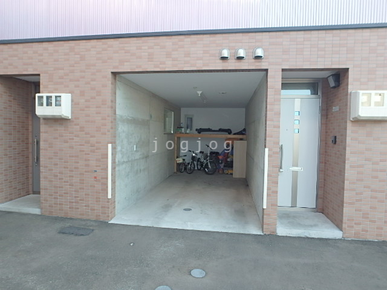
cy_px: 145
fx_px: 235
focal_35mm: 21
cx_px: 194
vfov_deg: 63.4
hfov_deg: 79.0
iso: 125
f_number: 3.5
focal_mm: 3.7
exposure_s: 1/80
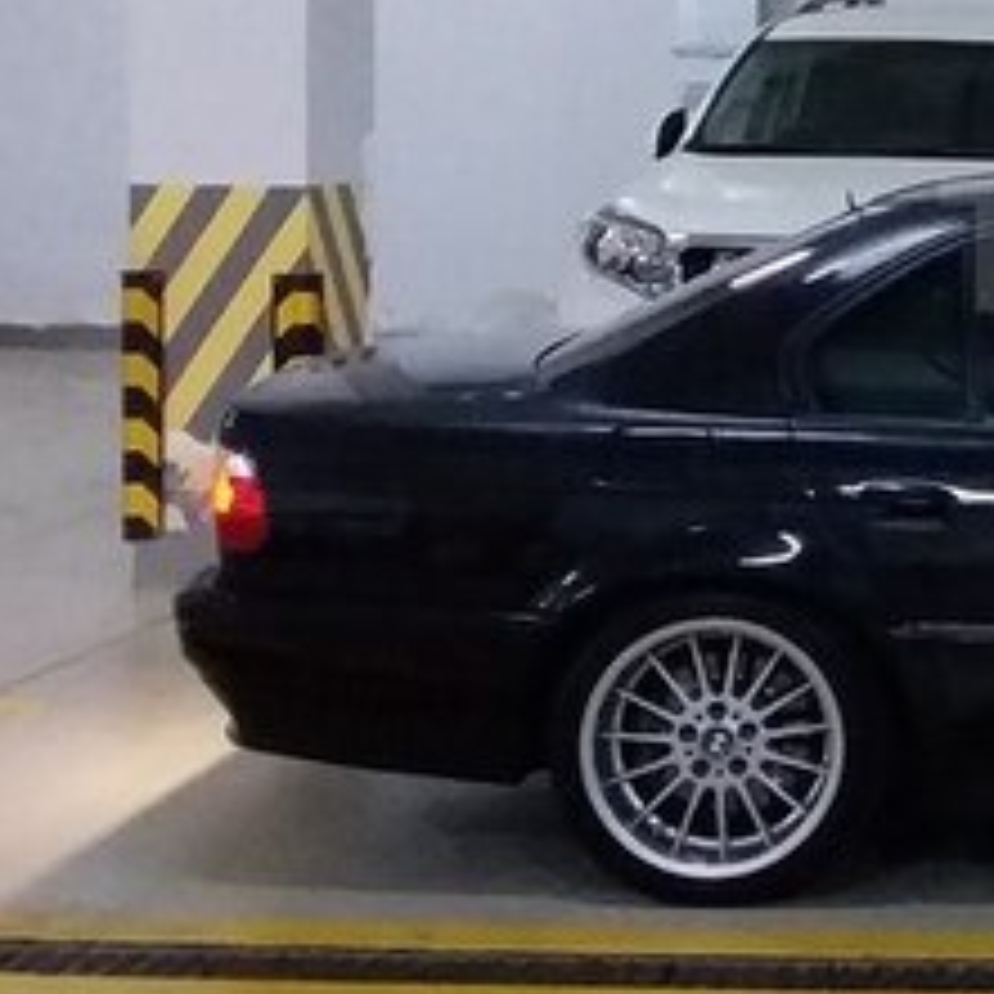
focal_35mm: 82
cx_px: 1399
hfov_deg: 19.1
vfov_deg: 21.0
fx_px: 2664
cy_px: 245
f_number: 2.2
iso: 320
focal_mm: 3.3
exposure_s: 1/17
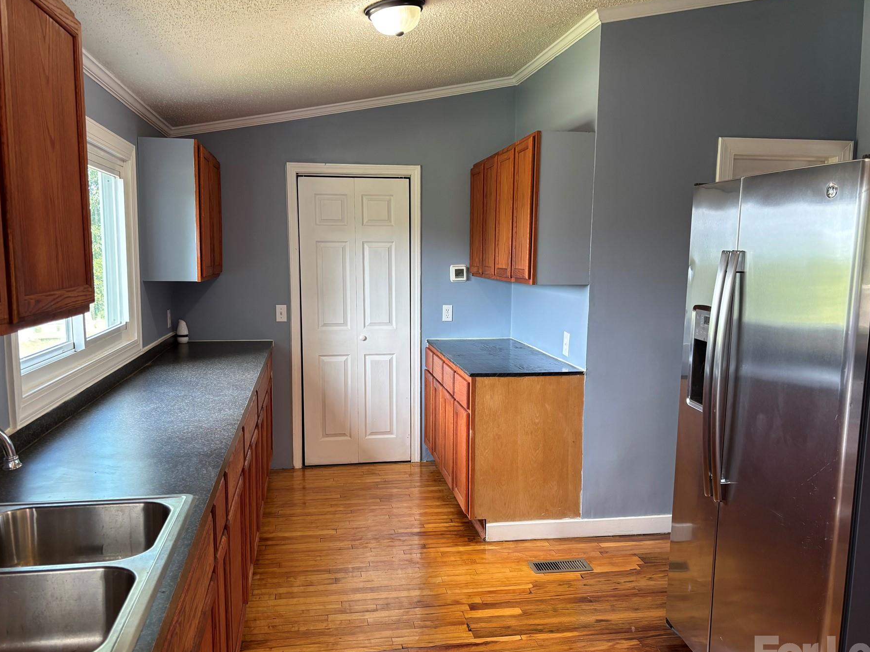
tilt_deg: -7.5
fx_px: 754
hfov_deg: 60.0
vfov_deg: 46.7
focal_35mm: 30
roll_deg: -0.1
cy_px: 356
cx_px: 441
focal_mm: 5.96
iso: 125
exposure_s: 1/60
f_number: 1.6
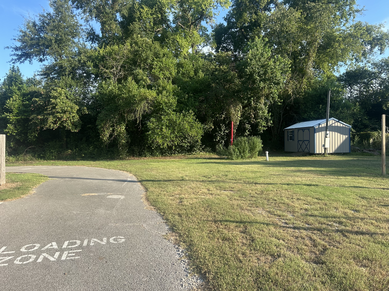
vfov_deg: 53.1
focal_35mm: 26
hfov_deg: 67.3
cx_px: 194
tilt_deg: -0.4
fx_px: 292
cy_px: 146
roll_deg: +0.6
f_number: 1.5
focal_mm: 5.7
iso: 50
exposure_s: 1/1252
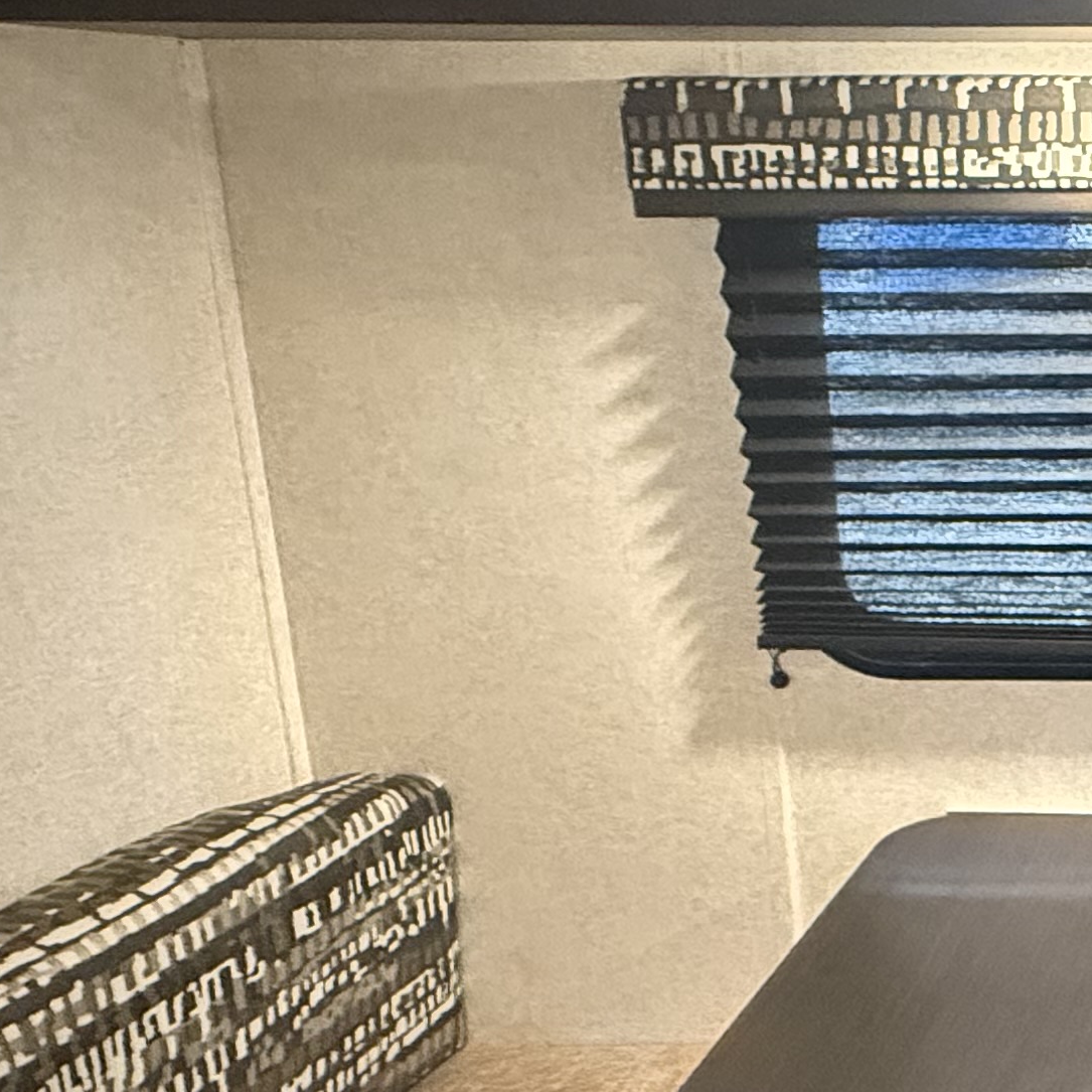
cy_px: 488
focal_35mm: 46
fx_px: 1642
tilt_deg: -10.4
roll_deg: -1.0
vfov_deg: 36.8
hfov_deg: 30.0
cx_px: 1387
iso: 1250
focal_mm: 2.22
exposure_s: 1/60
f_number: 2.2
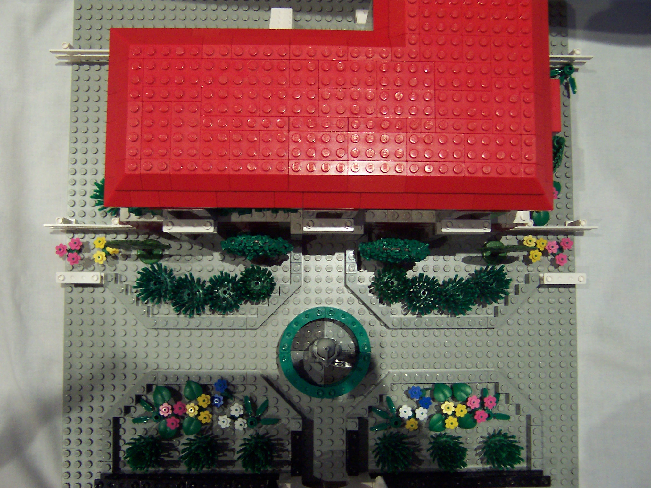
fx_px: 677
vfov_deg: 39.7
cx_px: 326
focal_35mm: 36
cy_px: 244
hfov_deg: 51.4
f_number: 2.8
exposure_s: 1/20
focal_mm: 5.6
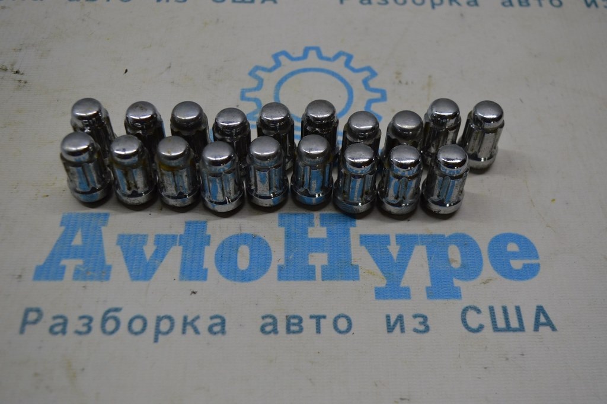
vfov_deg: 30.8
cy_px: 202
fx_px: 733
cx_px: 304
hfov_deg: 45.0
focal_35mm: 44
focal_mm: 29
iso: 400
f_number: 5.6
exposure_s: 1/125
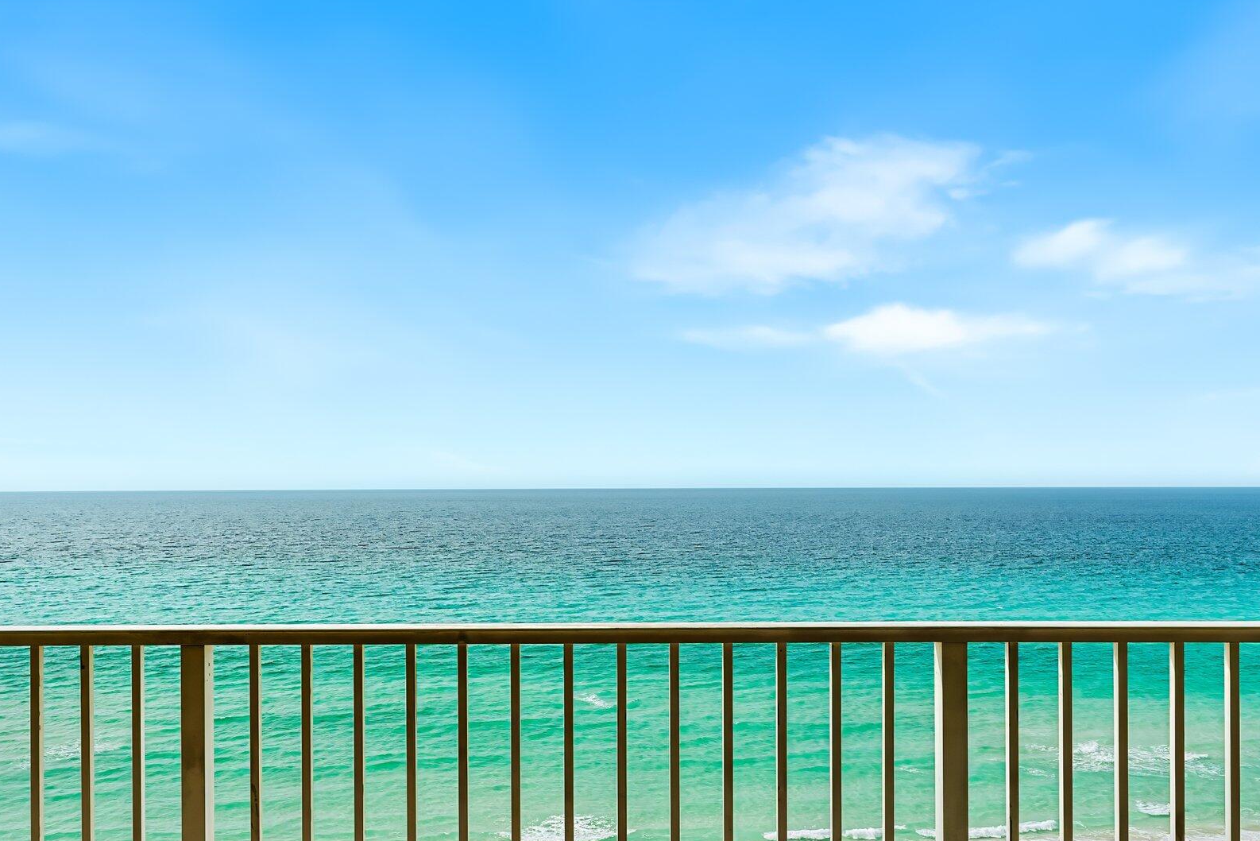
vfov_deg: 42.2
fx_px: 1085
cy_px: 485
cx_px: 567
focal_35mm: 31
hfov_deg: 60.2
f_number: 10
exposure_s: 1/640
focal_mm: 24
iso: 640
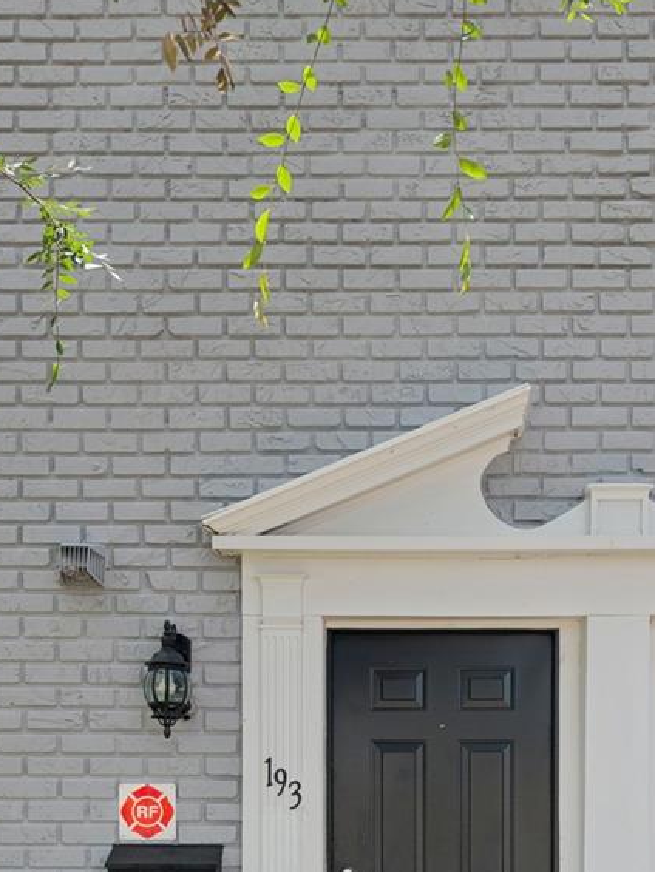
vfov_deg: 34.5
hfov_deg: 28.4
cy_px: 846
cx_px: 426
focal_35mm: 51
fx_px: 1286
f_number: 1.8
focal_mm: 8.7
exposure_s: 1/2500
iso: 290
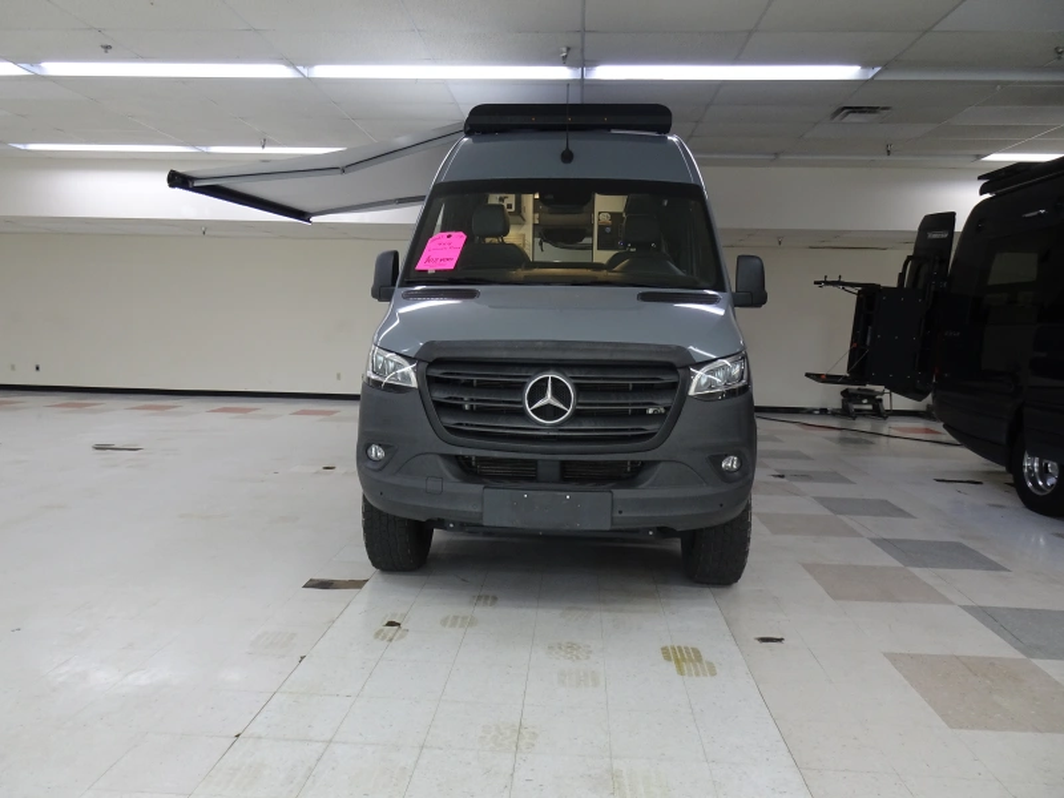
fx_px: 738
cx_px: 532
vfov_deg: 56.8
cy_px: 399
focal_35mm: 24
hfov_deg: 71.6
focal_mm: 4.1
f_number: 3.5
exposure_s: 1/30
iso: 160
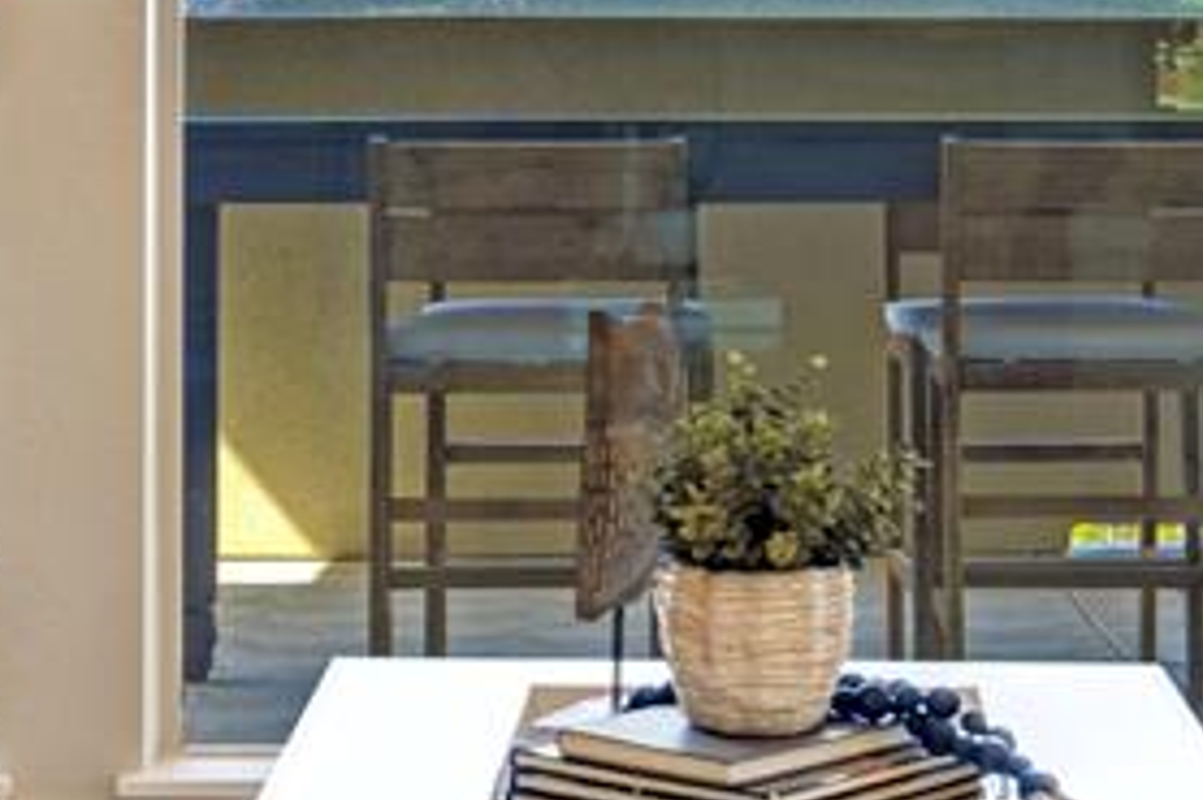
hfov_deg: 18.1
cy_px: 26
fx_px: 3774
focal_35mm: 113
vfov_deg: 12.0
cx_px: 658
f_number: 7.1
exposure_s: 1/40
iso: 200
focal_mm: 33
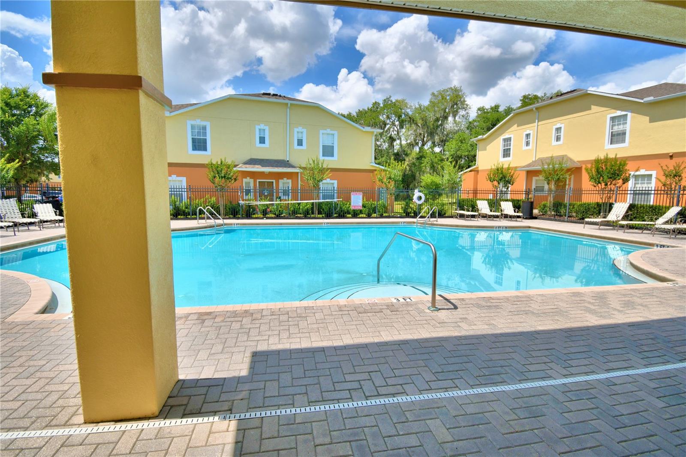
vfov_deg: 77.3
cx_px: 343
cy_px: 228
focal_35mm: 15
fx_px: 286
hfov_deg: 100.4
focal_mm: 10
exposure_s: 1/2000
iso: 100
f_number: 4.5
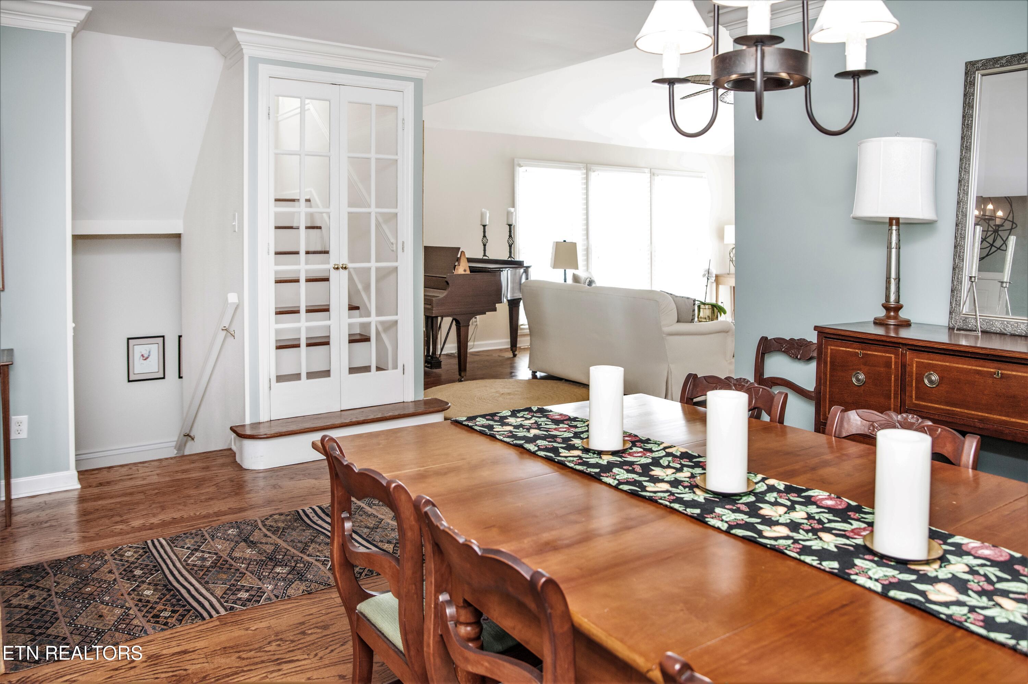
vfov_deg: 53.1
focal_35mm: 24
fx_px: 685
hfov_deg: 73.8
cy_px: 342
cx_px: 514
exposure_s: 1/125
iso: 640
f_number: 4
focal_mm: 24
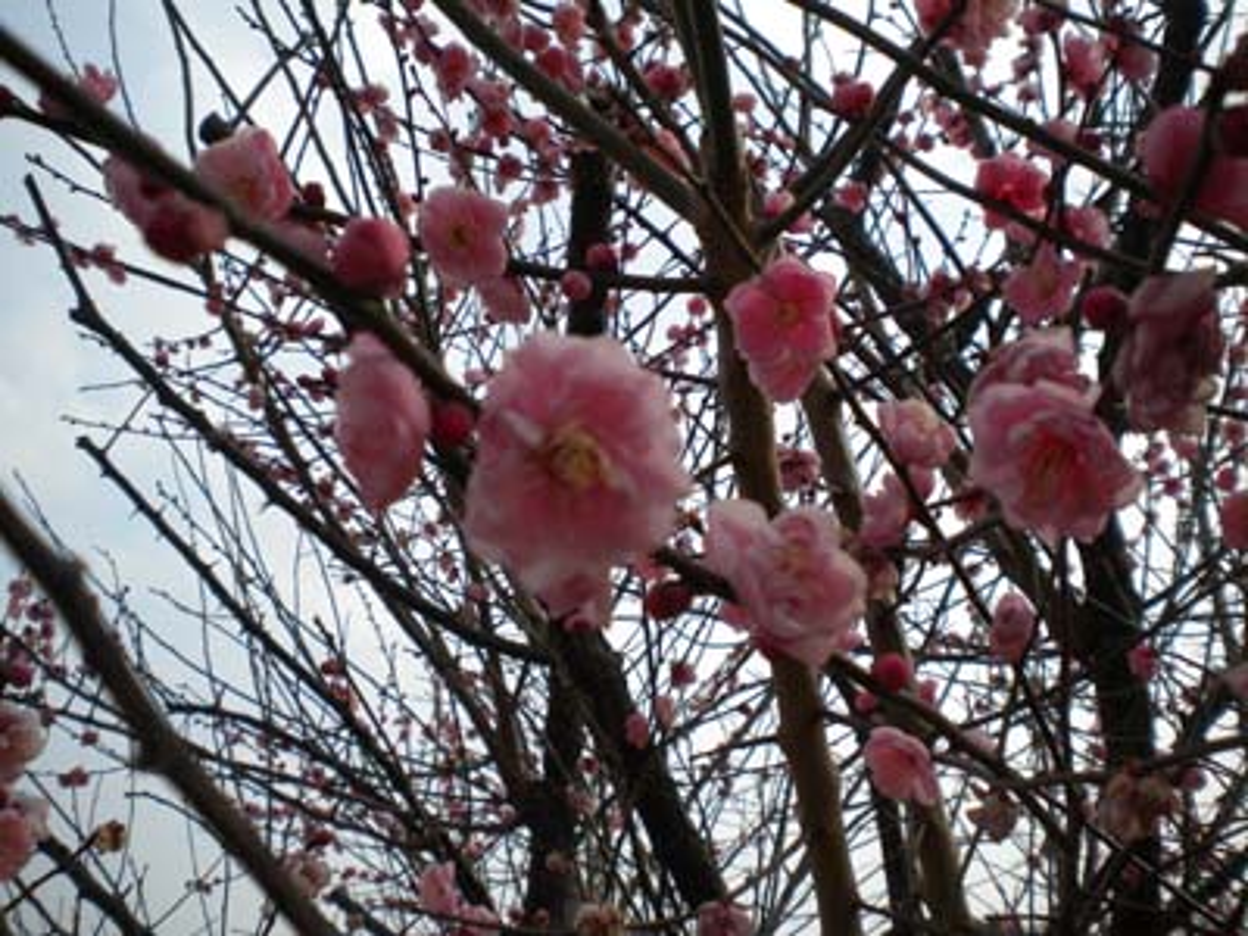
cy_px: 468
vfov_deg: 40.7
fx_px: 1262
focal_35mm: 35
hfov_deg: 52.6
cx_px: 624
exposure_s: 1/530
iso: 80
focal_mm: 6.3
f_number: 4.6
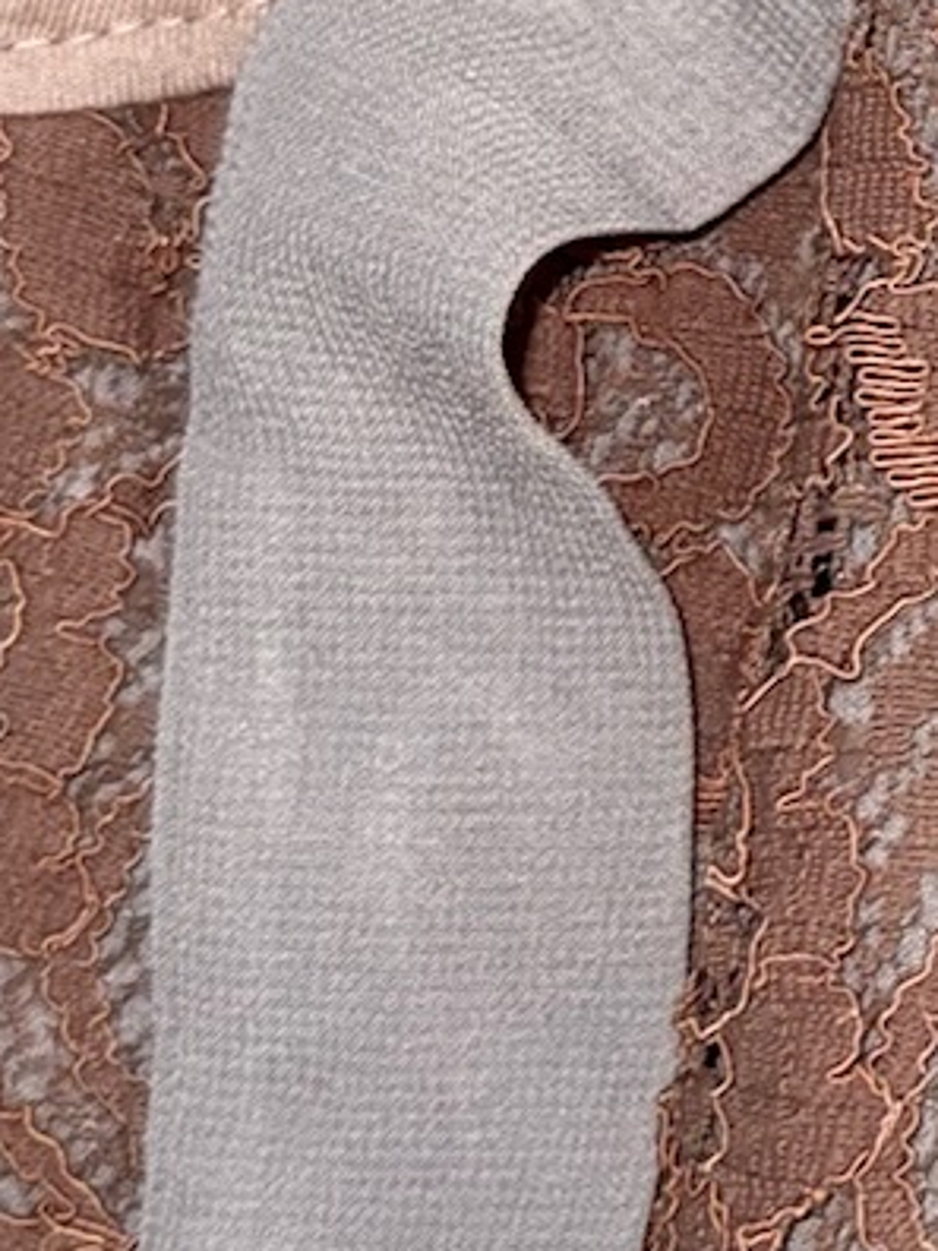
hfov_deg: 10.7
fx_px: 4480
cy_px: 120
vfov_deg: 15.7
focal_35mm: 124
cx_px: 2005
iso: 50
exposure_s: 1/68
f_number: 1.78
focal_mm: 6.76
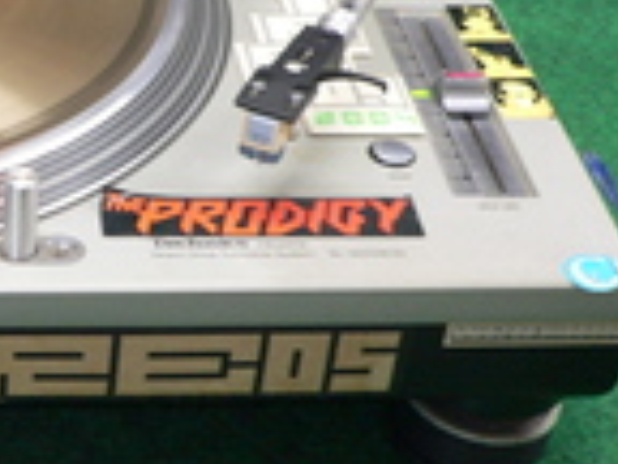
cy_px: 122
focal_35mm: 95
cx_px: -86
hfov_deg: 19.6
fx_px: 1696
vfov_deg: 15.5
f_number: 2.8
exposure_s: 1/15
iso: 200
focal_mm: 6
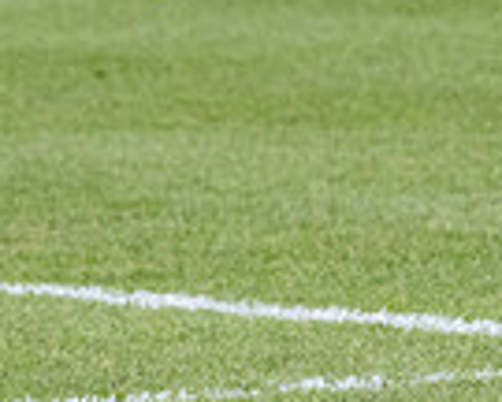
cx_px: 1036
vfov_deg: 1.4
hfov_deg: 1.7
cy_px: -138
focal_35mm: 1126
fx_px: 16729
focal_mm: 160
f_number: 4.5
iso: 1000
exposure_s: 1/1250
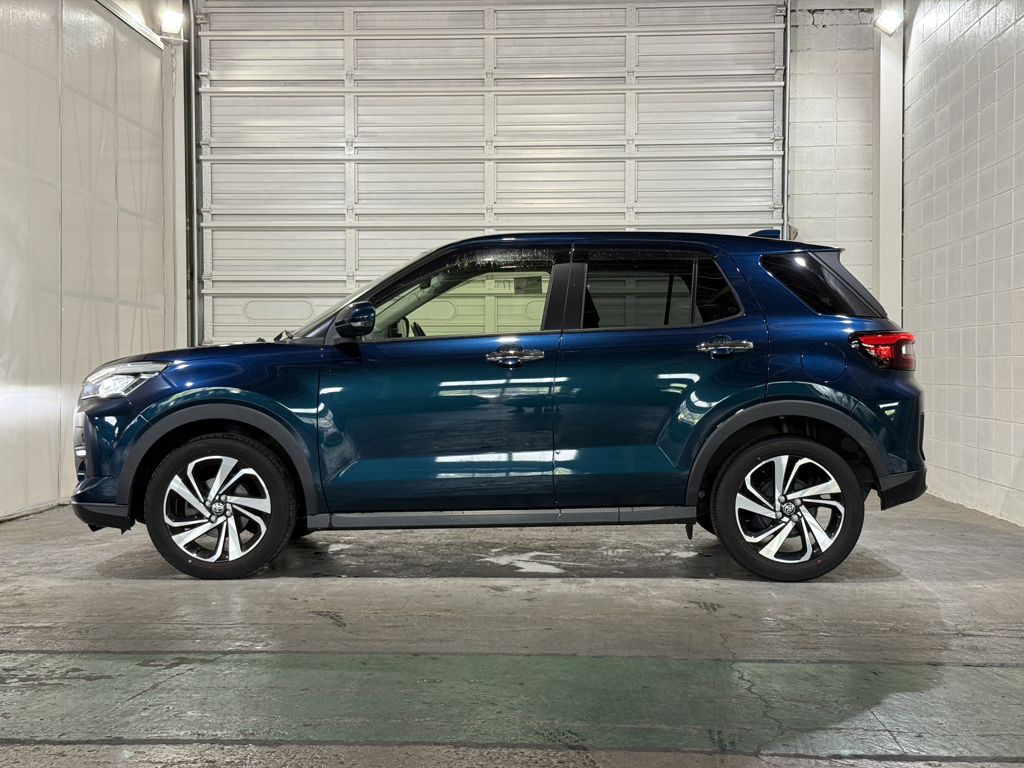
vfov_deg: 30.3
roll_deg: -0.2
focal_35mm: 48
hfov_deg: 39.7
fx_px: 1420
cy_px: 384
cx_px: 512
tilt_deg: -0.5
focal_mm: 6.76
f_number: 1.78
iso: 80
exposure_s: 1/60
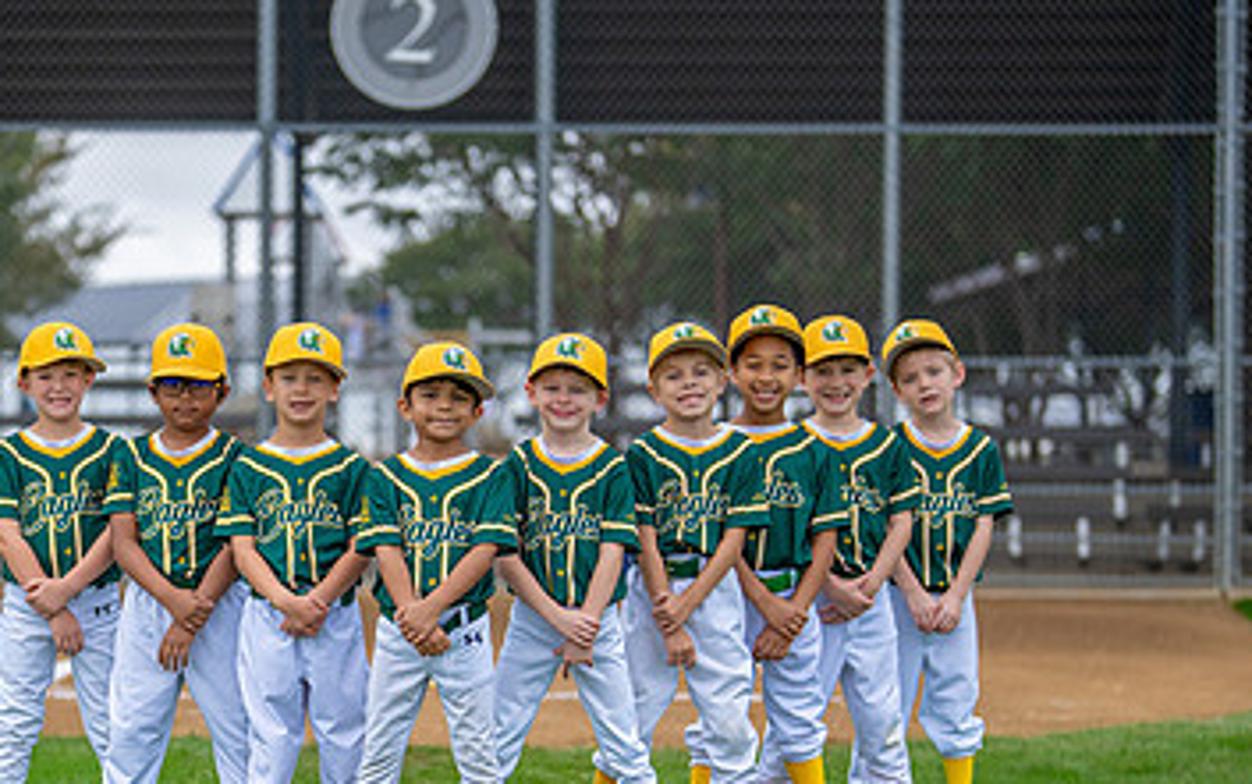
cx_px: 393
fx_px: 3311
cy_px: 563
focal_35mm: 97
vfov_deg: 13.5
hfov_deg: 21.3
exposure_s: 1/3200
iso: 200
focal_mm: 50
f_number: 1.2
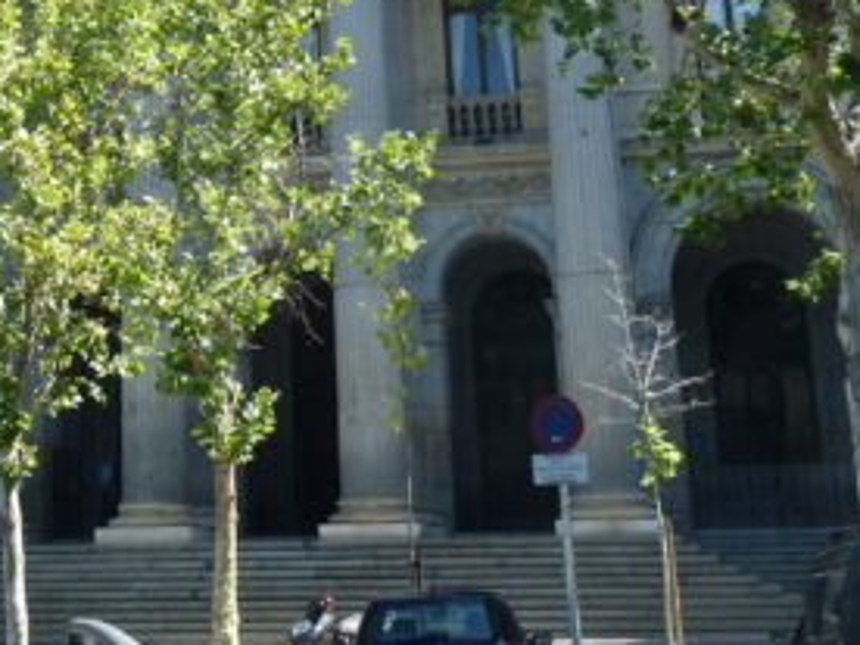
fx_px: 1988
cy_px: -109
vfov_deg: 17.6
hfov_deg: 24.1
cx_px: 193
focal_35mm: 80
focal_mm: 6
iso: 100
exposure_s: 1/200
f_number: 4.5
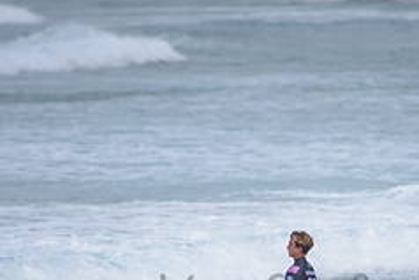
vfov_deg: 1.1
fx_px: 14208
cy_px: 286
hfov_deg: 1.7
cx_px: 342
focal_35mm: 1220
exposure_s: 1/2000
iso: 250
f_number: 5.6
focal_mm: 500
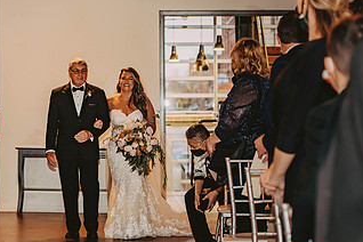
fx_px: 1412
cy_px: 125
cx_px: 126
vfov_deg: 9.8
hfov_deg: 14.6
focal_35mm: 140
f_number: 3.2
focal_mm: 75
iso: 500
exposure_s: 1/60
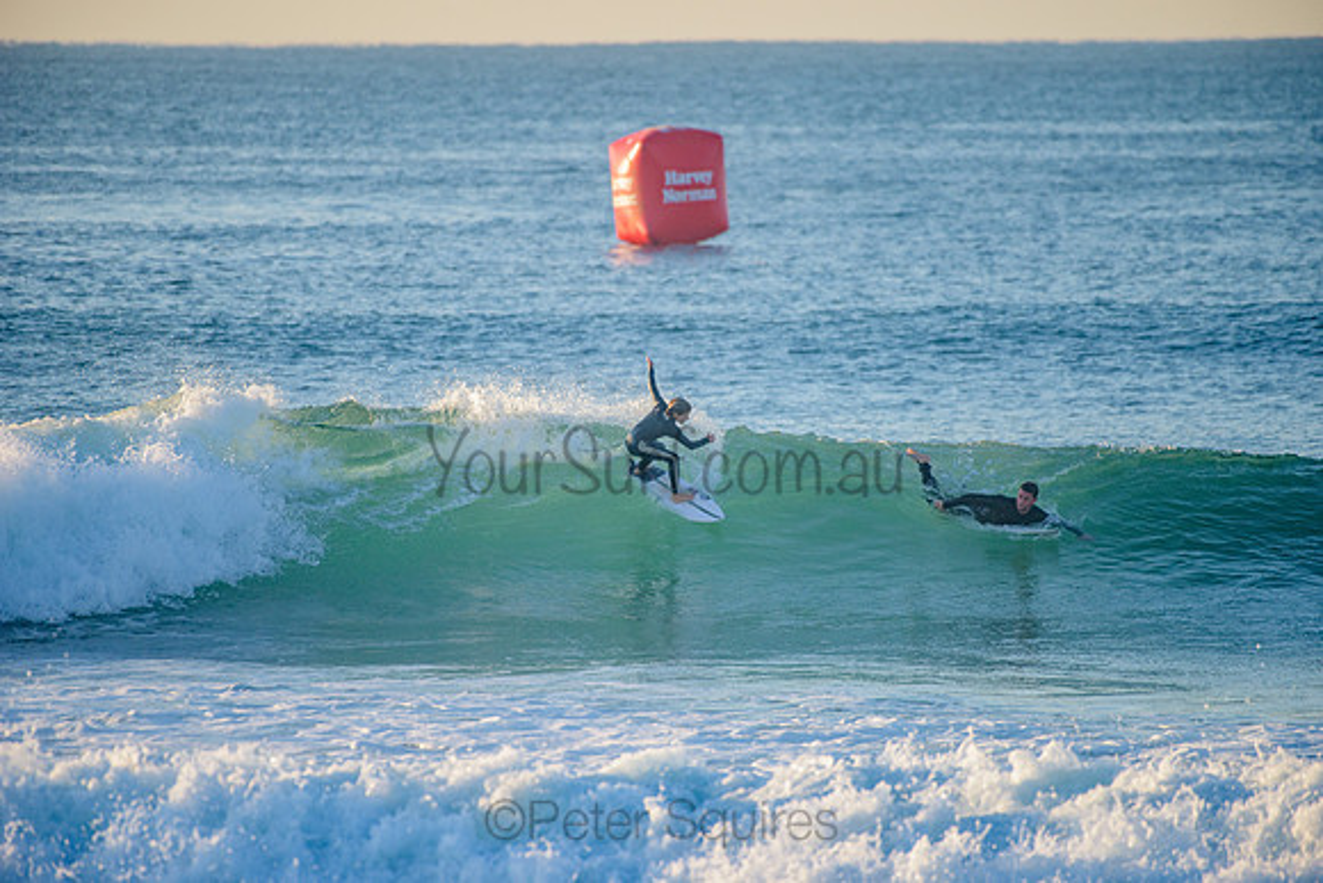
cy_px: 442
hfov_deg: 4.1
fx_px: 18378
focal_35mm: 500
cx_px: 662
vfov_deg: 2.8
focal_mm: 500
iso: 320
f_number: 5.6
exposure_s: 1/1250
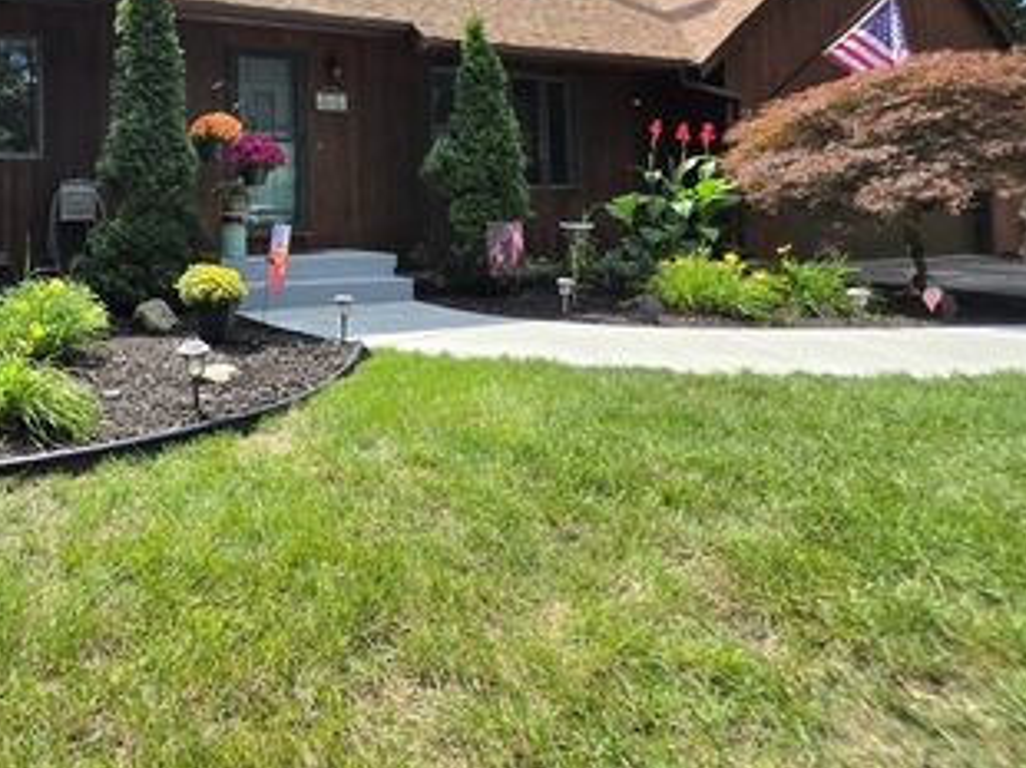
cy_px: 200
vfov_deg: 60.2
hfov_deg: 71.8
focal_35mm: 21
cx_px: 218
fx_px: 622
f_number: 1.9
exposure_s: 1/1667
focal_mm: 2.2
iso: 40
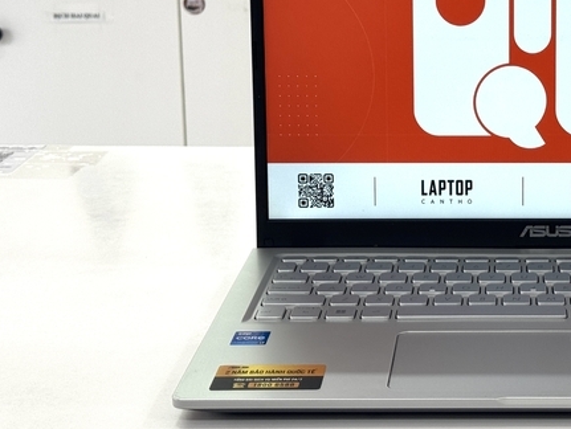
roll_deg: +0.6
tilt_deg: -12.2
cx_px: 523
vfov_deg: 16.6
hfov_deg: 21.5
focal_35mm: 89
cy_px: 123
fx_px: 1469
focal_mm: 6.76
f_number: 1.78
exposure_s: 1/125
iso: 50
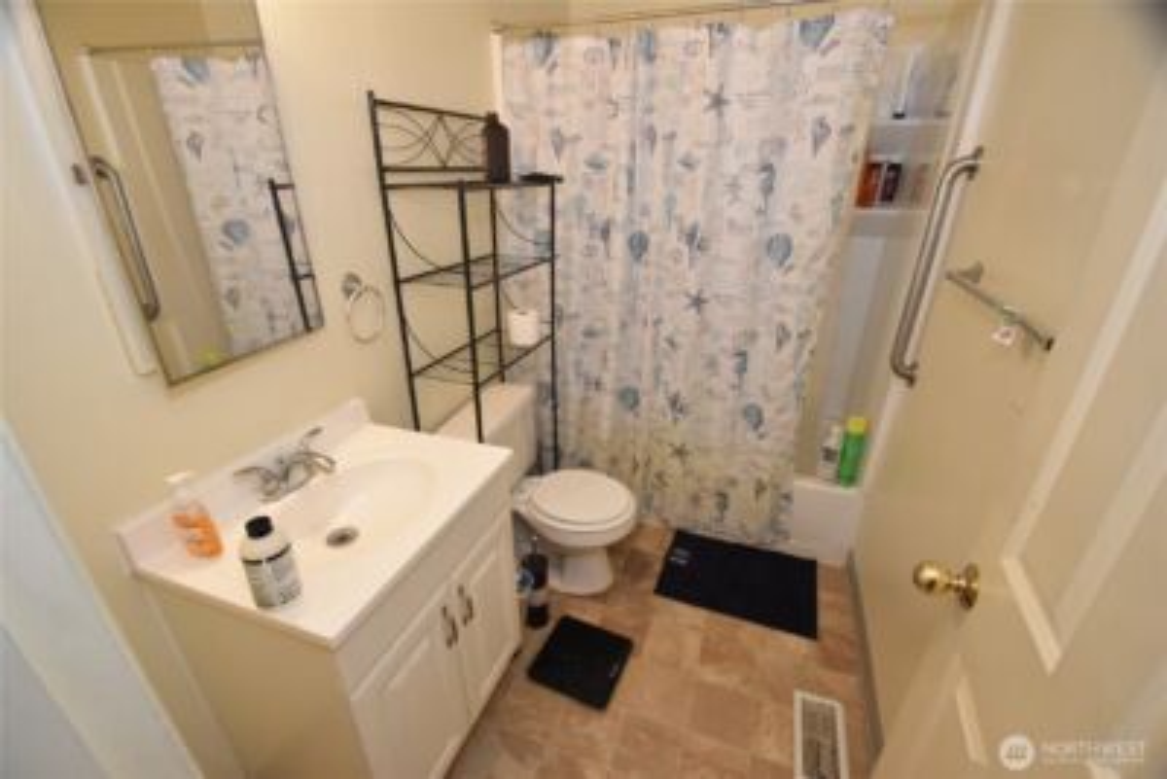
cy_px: 390
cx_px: 584
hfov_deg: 100.4
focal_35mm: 15
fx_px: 486
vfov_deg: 77.4
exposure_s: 1/125
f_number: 4
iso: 1250
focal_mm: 10
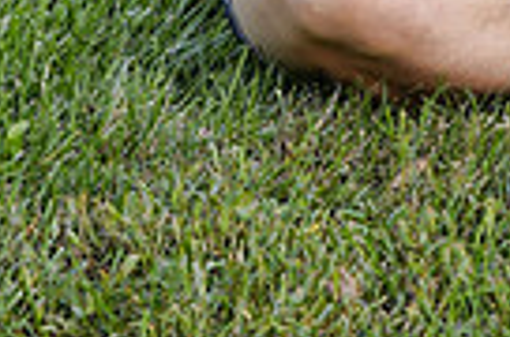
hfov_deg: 7.0
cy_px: -350
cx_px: 630
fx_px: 4113
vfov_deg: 4.6
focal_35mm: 291
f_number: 5.6
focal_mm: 68
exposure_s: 1/125
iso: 200
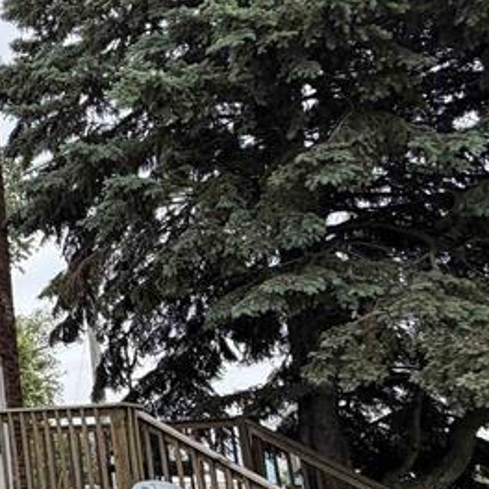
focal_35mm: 48
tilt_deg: +10.5
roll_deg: +0.6
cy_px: 367
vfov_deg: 34.6
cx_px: -363
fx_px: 767
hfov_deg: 22.7
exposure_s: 1/664
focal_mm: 2.22
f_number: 2.2
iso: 40
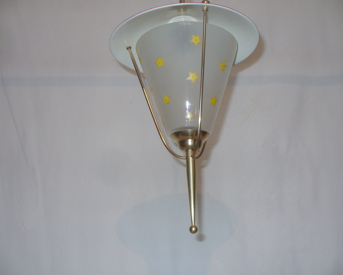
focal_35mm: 39
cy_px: 138
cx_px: 180
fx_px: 396
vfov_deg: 38.2
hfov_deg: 46.8
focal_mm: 6.1
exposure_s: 1/8
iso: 100
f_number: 2.8
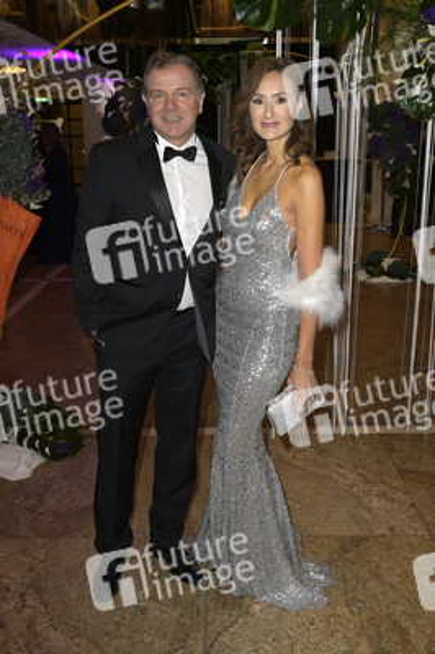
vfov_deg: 53.2
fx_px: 654
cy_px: 327
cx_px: 218
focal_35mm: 36
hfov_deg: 36.8
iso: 2500
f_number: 5.6
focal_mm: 36
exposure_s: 1/200
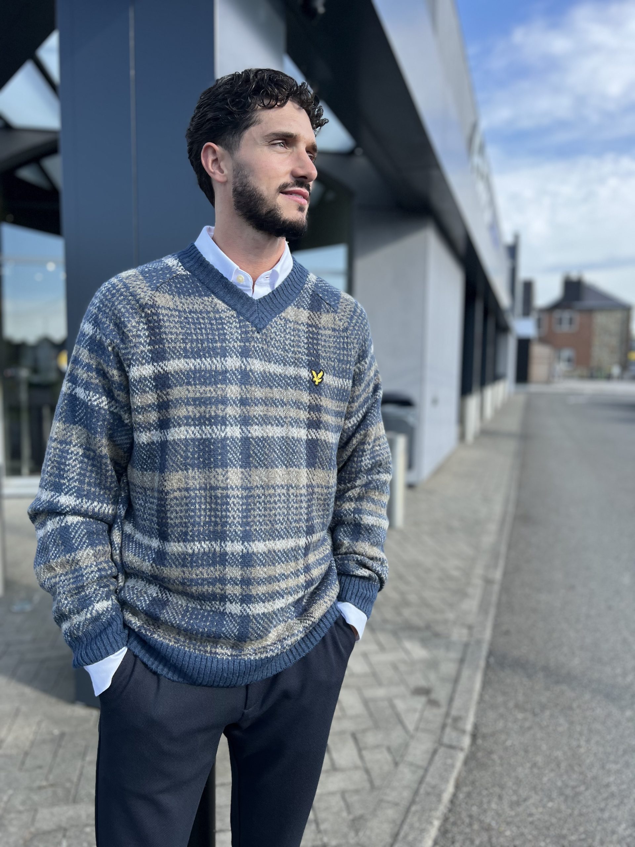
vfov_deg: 67.3
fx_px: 636
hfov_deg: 53.1
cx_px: 318
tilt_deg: -4.9
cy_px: 424
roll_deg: +0.0
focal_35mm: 26
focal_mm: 5.7
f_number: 1.5
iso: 50
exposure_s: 1/1295
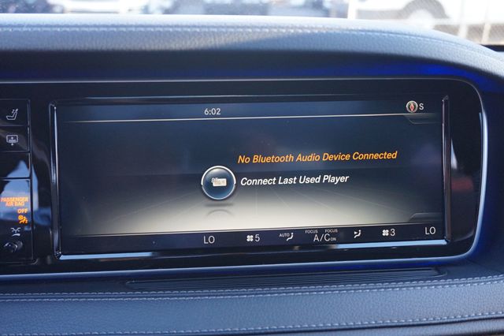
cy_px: 168
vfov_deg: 36.8
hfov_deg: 53.2
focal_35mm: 36
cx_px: 252
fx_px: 504
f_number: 4.5
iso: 800
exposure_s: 1/60
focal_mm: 24
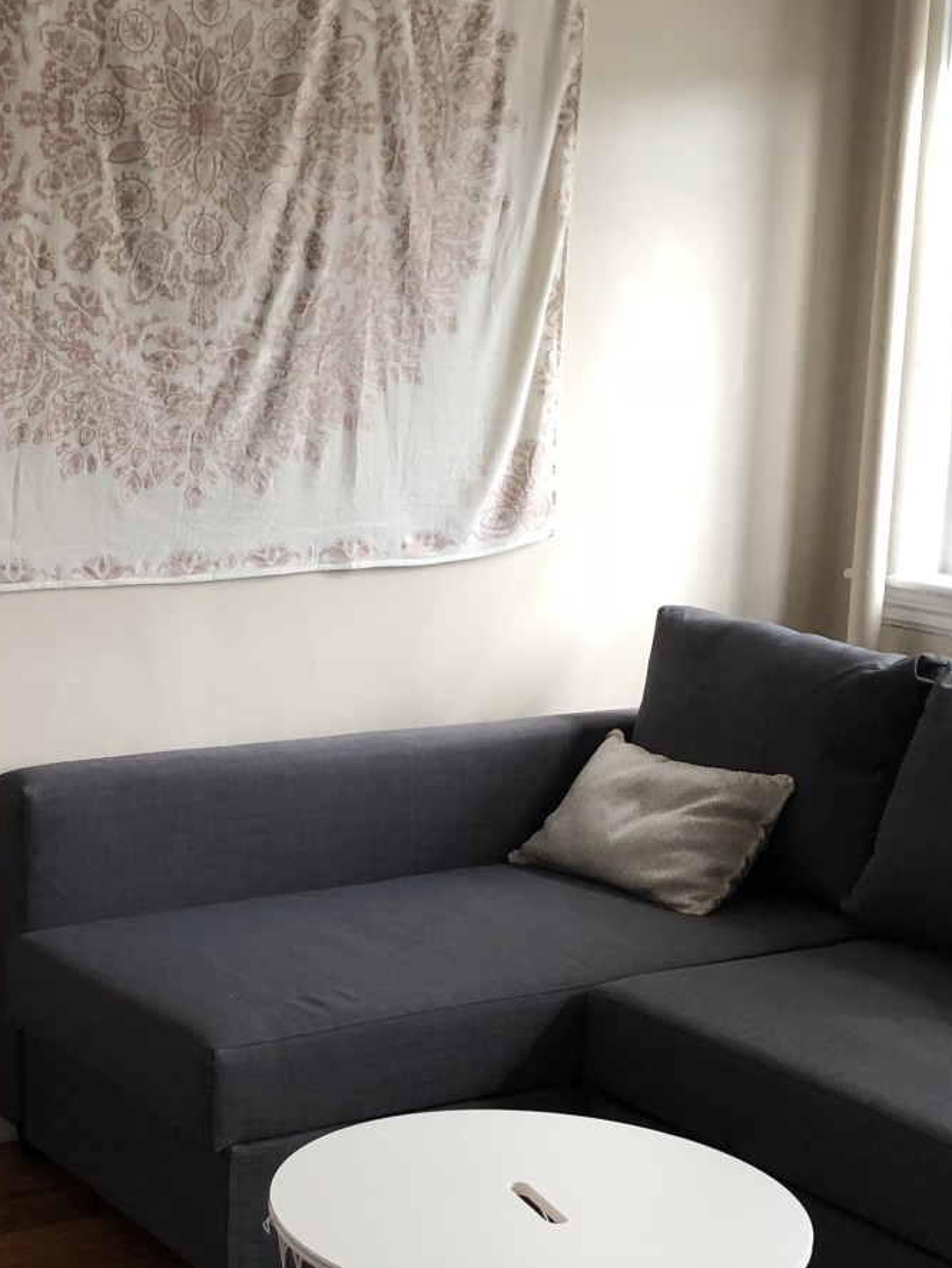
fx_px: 2456
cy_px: 717
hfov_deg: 21.7
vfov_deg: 28.9
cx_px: 193
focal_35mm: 67
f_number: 1.8
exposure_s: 1/24
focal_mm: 3.99
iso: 40
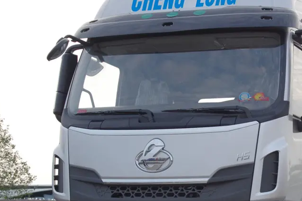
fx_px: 788
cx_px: 293
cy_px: 161
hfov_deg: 21.0
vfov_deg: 14.5
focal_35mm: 94
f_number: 5.6
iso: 400
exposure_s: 1/250
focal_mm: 31
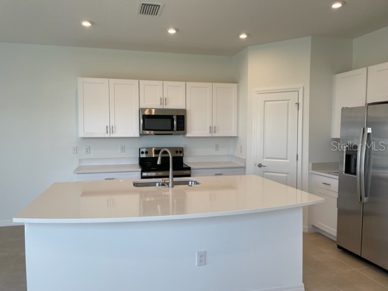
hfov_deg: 67.3
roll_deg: +0.3
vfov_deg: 53.1
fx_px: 291
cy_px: 146
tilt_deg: -1.4
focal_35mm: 26
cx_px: 194
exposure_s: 1/197
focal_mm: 4.2
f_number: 1.6
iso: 32
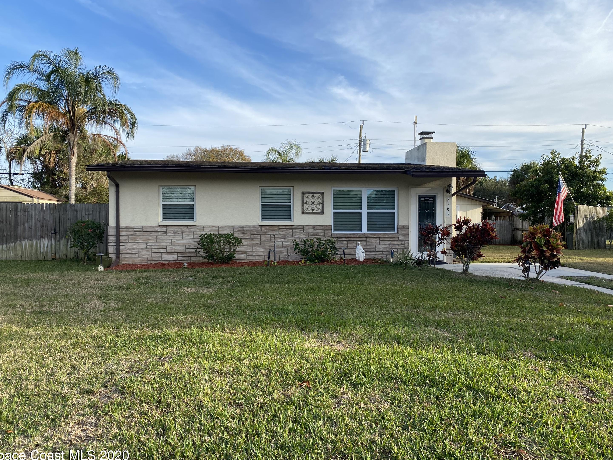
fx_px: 478
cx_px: 305
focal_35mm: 27
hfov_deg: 65.3
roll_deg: +0.6
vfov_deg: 51.3
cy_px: 238
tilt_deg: -1.6
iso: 32
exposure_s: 1/1316
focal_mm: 4.25
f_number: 1.8
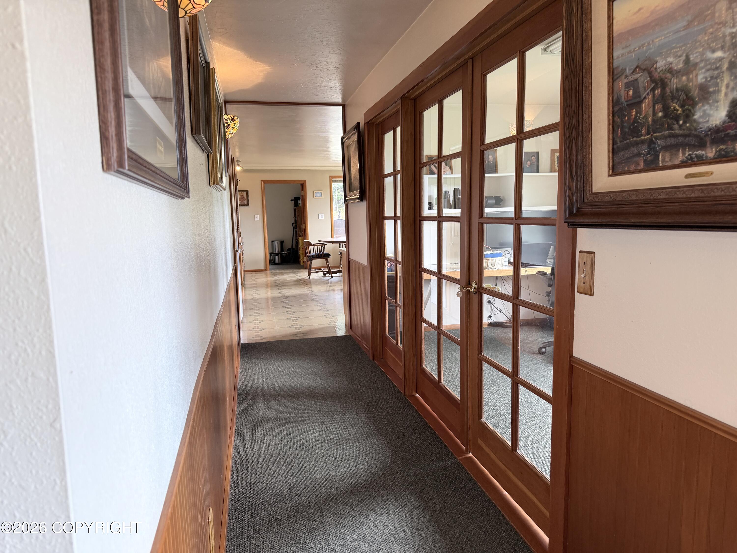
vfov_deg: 56.8
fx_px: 511
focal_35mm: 24
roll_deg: +2.1
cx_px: 368
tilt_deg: -7.4
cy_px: 276
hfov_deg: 71.6
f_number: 1.78
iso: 160
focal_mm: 6.76
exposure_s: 1/60
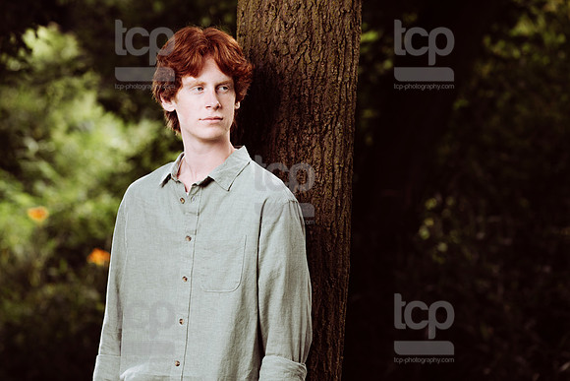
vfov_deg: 8.2
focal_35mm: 167
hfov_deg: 12.3
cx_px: 241
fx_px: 2648
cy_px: 161
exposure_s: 1/250
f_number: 4.5
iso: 100
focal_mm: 145
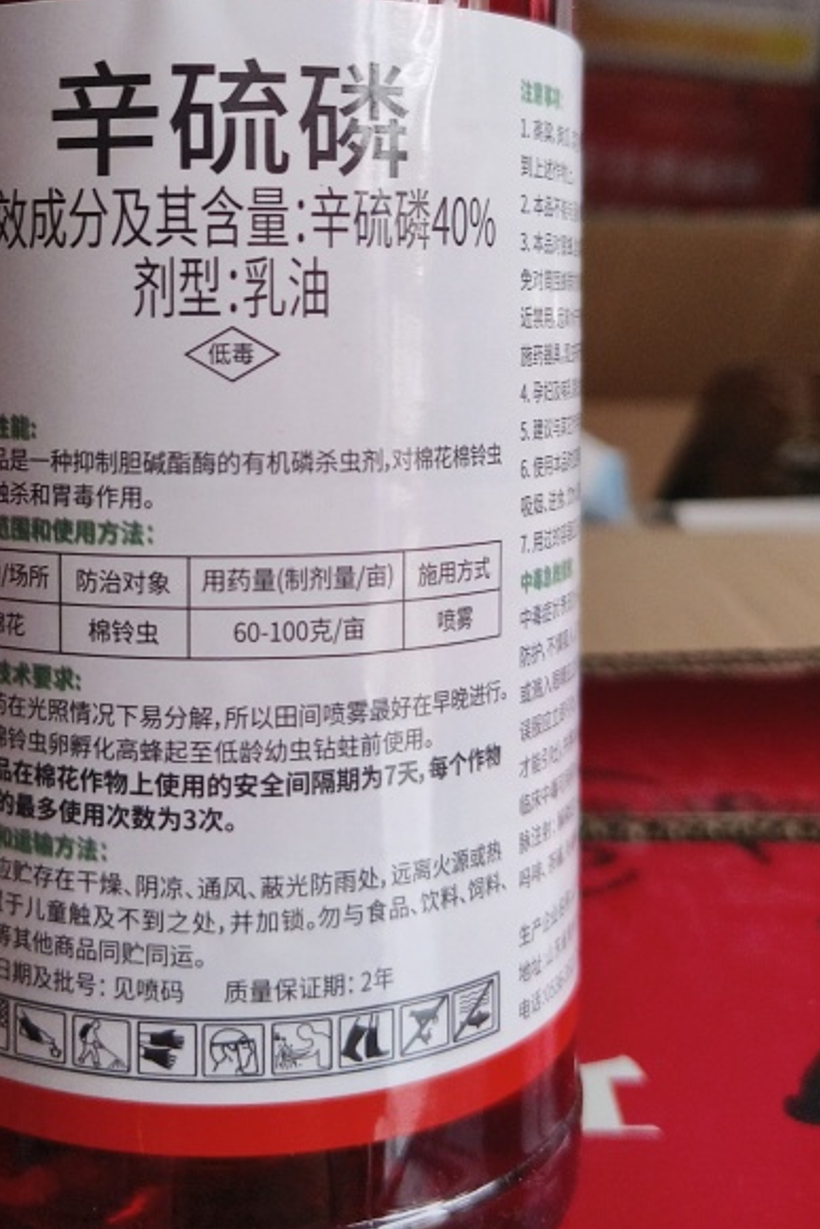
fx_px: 1502
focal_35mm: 44
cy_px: 355
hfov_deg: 30.3
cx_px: 269
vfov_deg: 43.5
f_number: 1.88
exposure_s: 1/33.3
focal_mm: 5.56
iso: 574
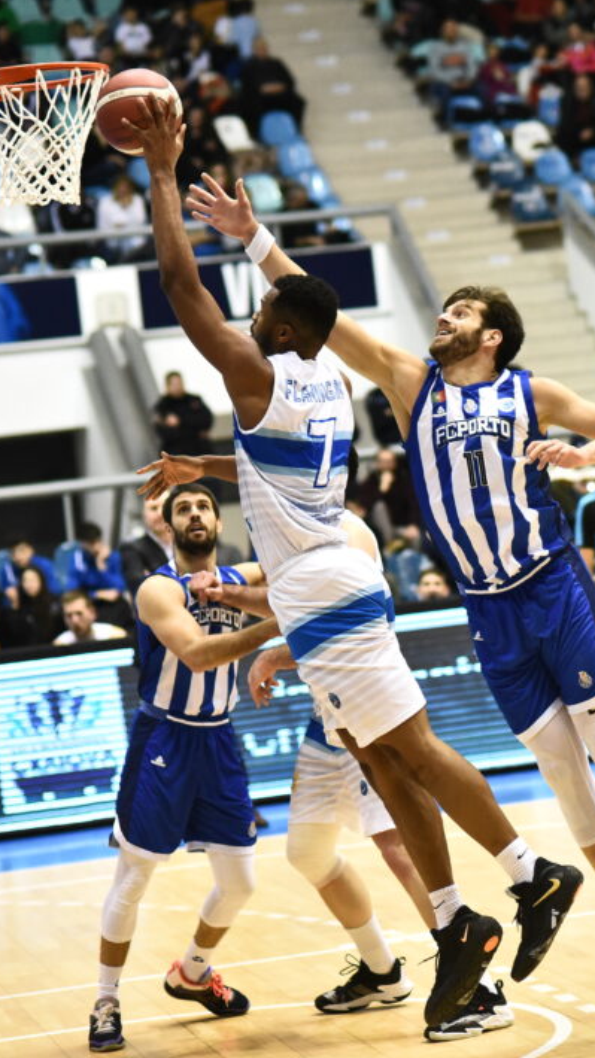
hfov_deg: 9.0
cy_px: 528
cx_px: 595
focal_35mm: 134
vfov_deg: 16.0
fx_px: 3761
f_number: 2.5
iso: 5000
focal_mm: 85
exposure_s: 1/1250
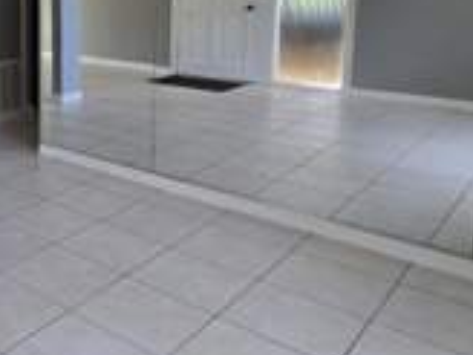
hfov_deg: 38.3
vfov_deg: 35.6
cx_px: -75
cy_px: 39
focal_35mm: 38
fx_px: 519
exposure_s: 1/60
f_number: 2.2
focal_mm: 2.2
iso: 100
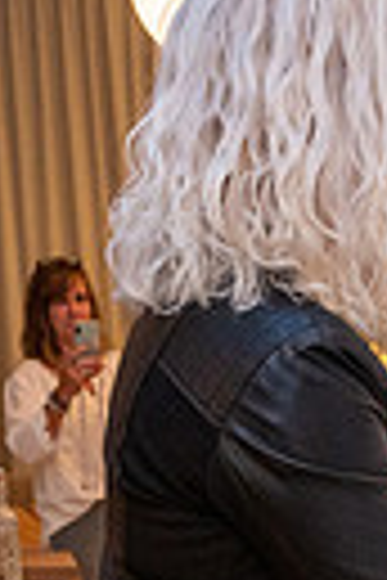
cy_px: 755
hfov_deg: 14.7
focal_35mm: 89
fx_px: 1435
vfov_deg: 20.8
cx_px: 511
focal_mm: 25.5
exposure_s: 1/60
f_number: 4
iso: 2800
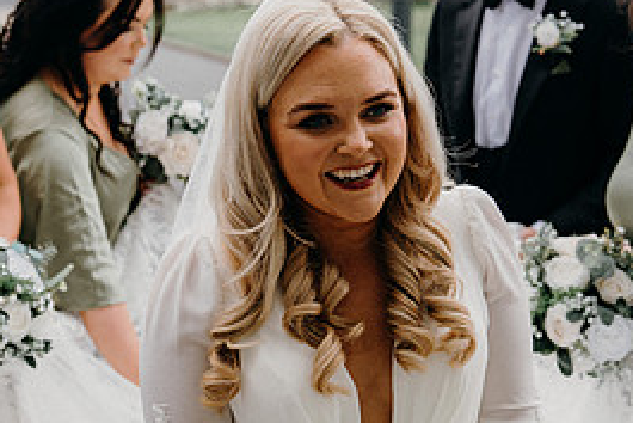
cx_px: 361
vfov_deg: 14.8
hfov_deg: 22.1
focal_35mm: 92
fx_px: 1618
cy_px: 352
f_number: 3.5
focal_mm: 42
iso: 125
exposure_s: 1/250
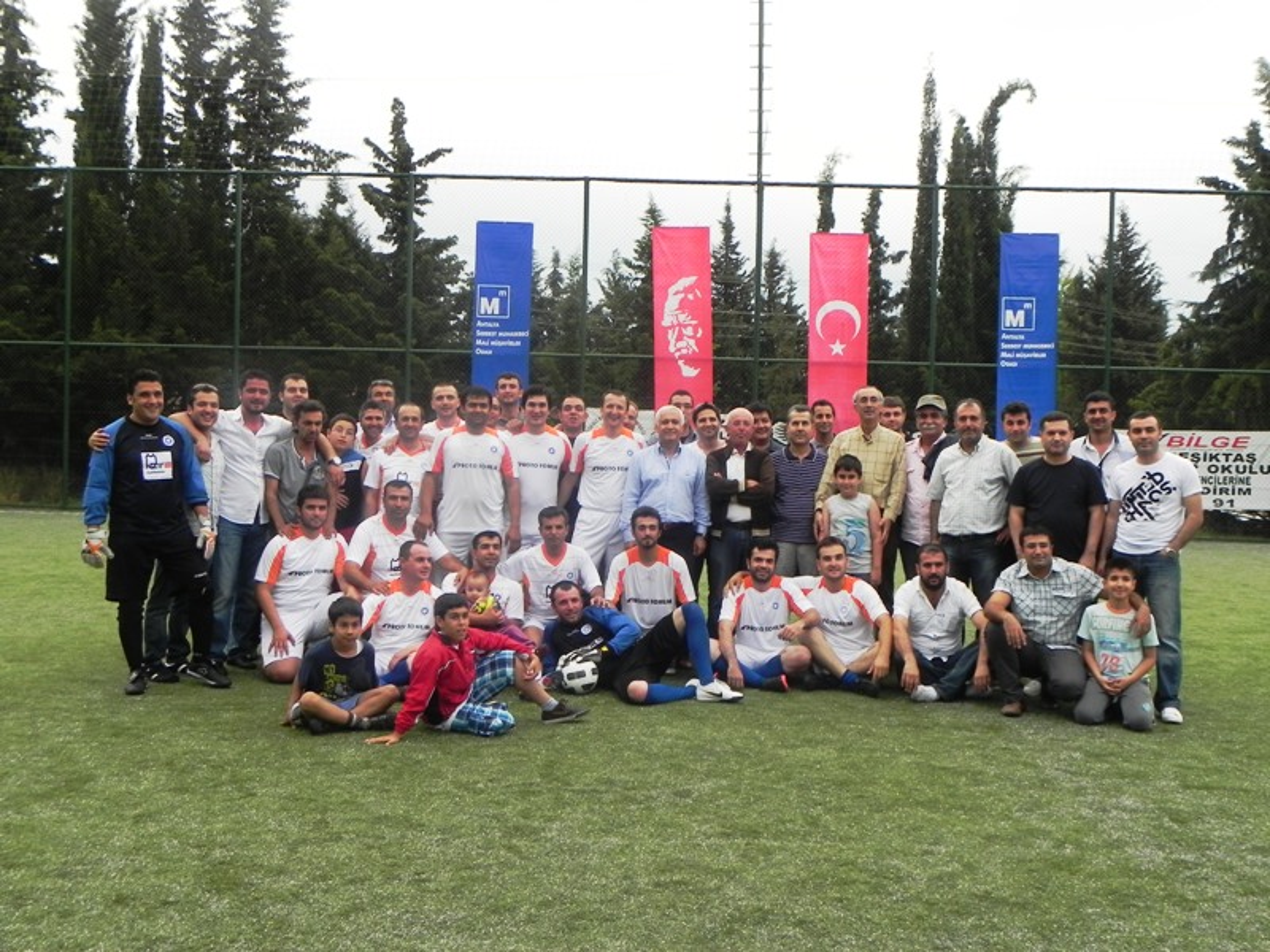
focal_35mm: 37
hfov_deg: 50.1
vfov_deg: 38.7
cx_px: 635
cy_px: 476
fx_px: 1357
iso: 160
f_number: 4
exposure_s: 1/125
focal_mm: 6.6
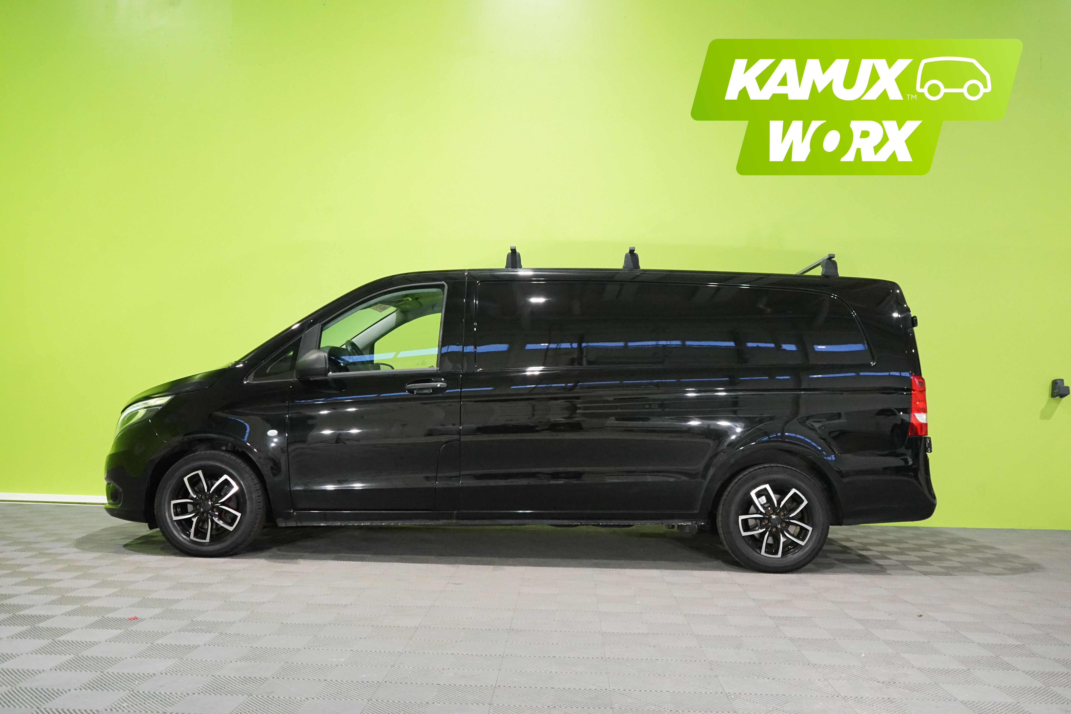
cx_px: 536
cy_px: 357
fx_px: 922
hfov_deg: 60.3
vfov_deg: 42.3
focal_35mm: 31
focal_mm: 31
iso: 6400
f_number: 6.3
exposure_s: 1/125
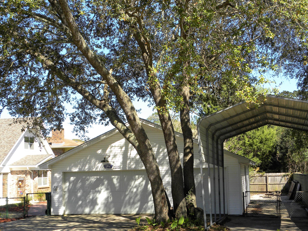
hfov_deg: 36.2
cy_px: 130
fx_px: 472
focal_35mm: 53
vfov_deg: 27.5
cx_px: 156
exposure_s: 1/190
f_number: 4.5
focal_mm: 8.2
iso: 64
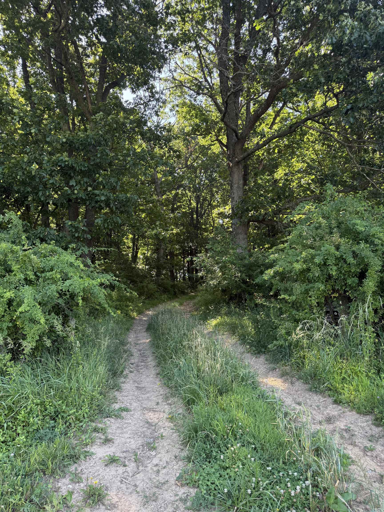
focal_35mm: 24
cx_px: 192
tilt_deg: +10.0
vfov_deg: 71.6
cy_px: 256
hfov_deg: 56.8
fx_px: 355
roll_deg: +1.5
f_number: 1.78
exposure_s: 1/317
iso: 100
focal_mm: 6.76
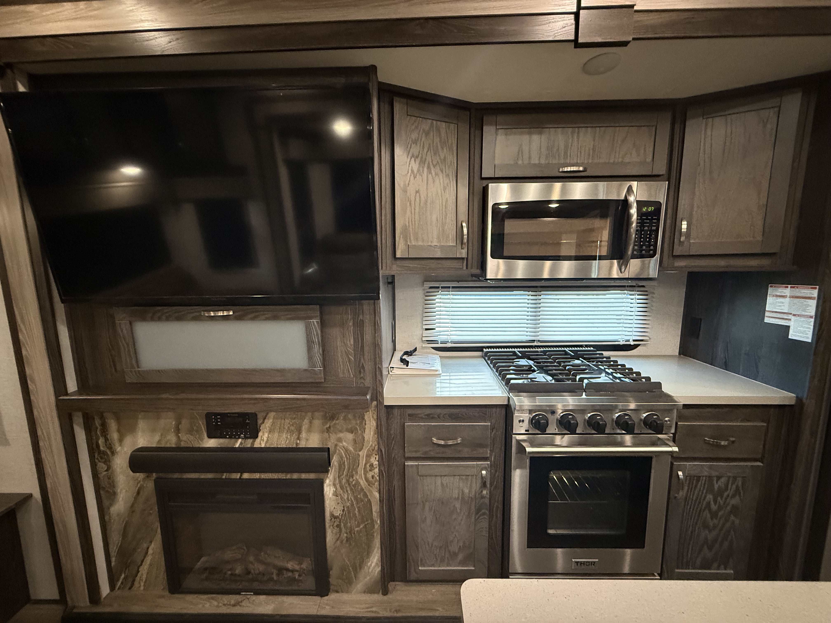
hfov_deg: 102.1
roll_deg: -0.6
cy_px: 312
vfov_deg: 85.7
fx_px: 336
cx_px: 416
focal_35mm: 14
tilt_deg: -7.9
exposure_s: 1/60
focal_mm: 2.22
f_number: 2.2
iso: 640
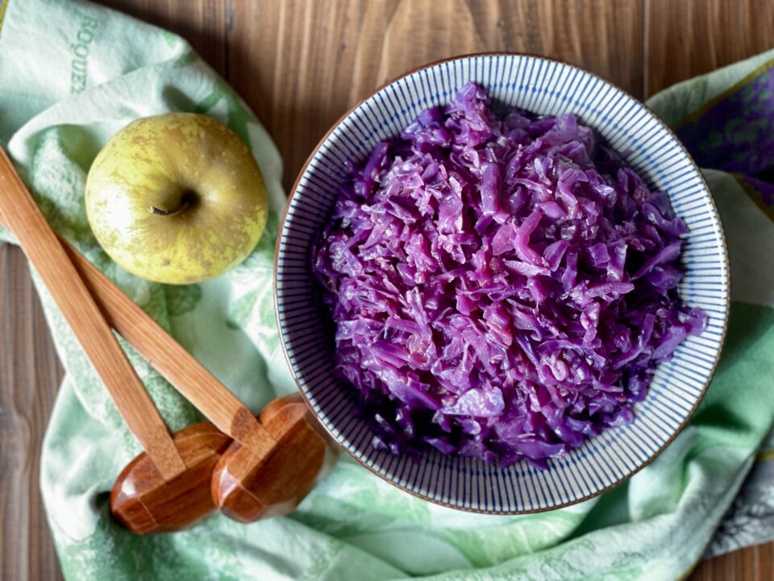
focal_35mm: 64
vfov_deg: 22.9
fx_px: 1431
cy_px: 290
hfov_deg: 30.3
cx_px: 387
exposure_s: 1/40
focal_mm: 7.5
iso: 250
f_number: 2.2
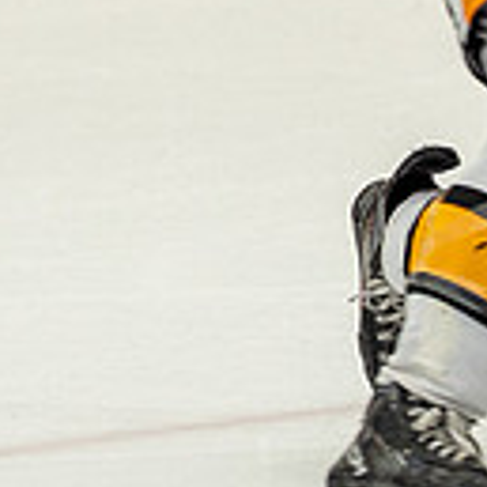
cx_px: 298
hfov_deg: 1.4
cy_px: 92
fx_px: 19594
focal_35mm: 1231
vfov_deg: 1.4
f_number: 3.5
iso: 800
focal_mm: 150
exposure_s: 1/640
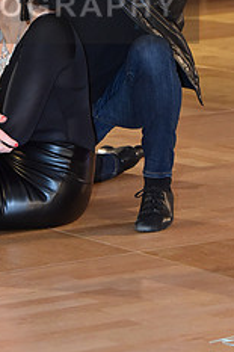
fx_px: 2480
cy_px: -6
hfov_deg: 5.4
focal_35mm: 254
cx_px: -8
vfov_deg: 8.1
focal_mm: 102
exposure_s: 1/250
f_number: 5
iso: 2000
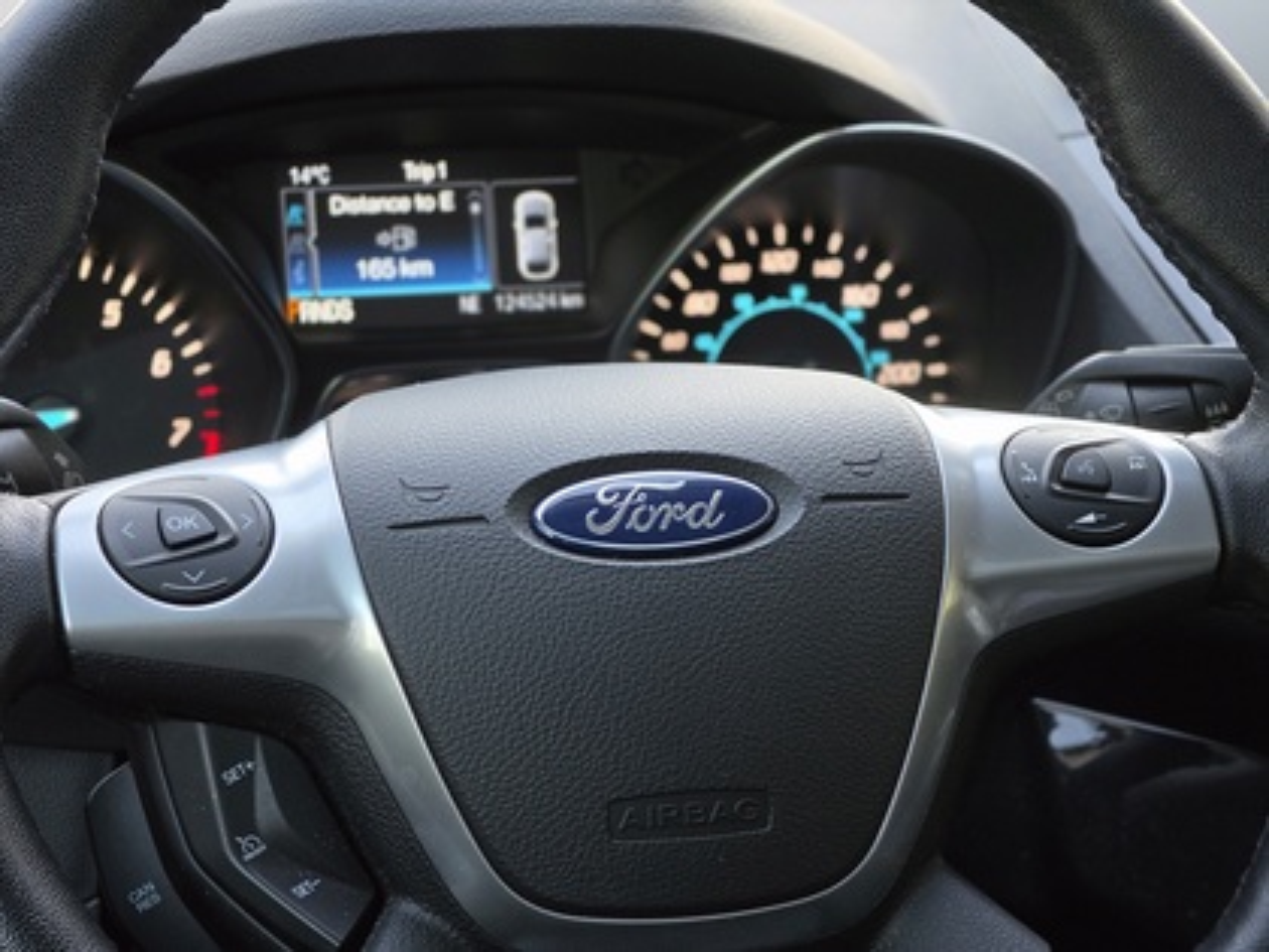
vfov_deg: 12.9
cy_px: 476
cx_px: 634
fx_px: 4216
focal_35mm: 115
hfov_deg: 17.1
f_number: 2.9
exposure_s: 1/120
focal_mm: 18.6
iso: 320
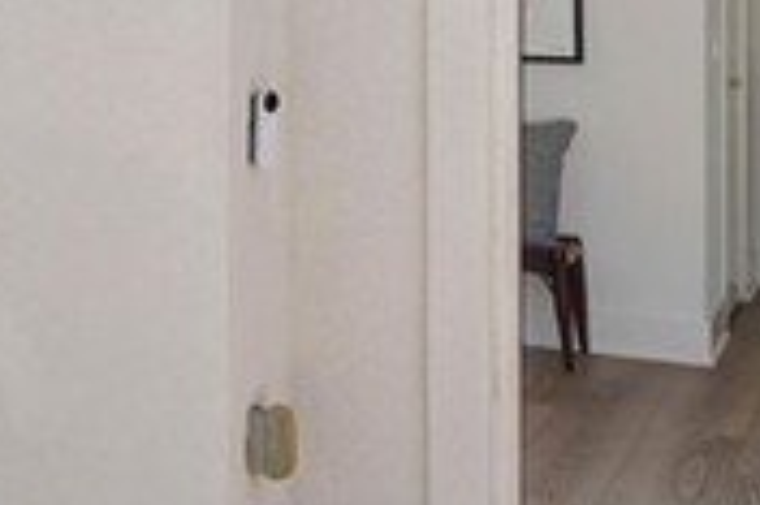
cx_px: -859
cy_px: -54
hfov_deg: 15.9
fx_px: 1961
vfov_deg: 14.3
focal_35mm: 93
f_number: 9
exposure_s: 1/100
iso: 100
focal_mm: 16
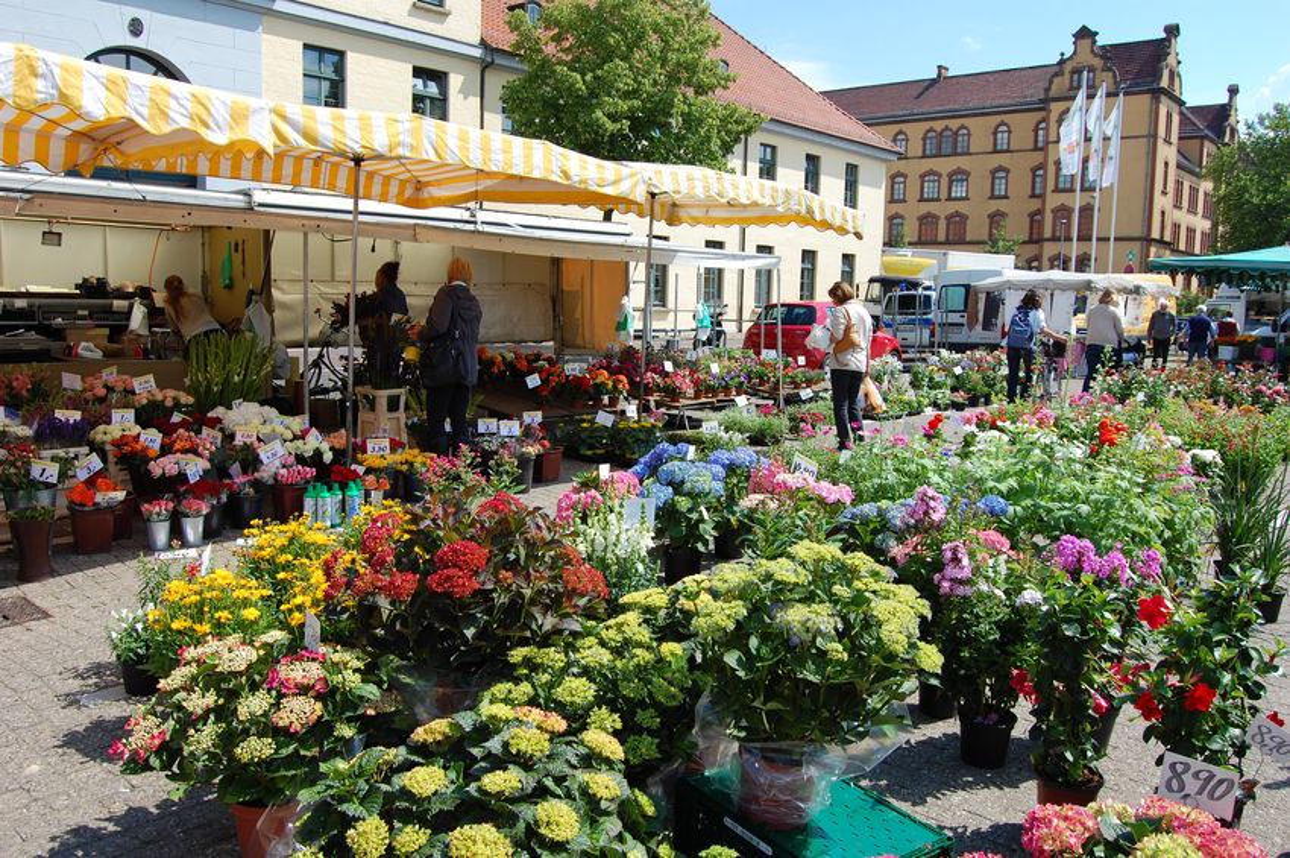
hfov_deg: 67.4
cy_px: 429
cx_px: 645
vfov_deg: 47.8
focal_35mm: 27
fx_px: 967
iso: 200
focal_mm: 18
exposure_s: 1/320
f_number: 9
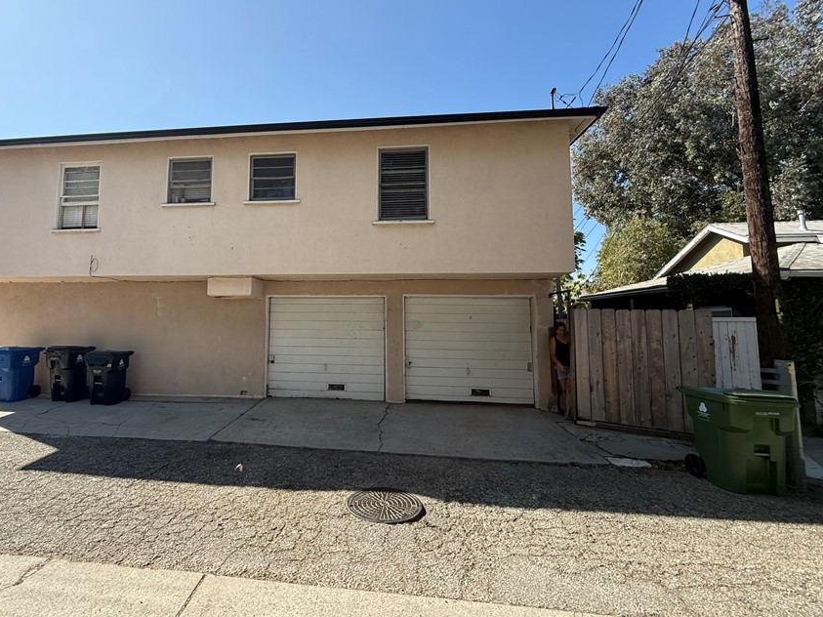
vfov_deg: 74.6
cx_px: 339
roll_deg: -0.7
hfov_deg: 90.1
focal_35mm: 17
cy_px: 289
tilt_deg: +5.1
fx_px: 404
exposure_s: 1/779
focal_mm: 2.22
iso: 64
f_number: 2.2
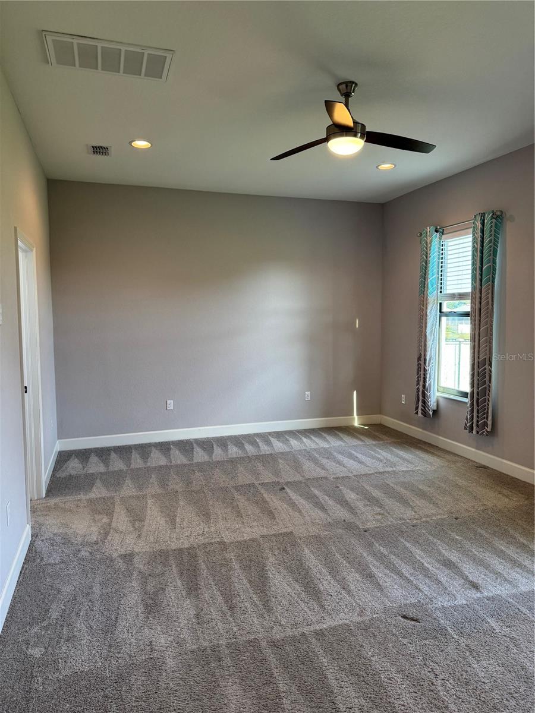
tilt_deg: -4.3
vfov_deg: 71.6
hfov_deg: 56.8
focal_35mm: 24
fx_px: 495
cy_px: 356
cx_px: 268
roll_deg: +0.0
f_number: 1.78
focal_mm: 6.76
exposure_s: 1/120
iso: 160
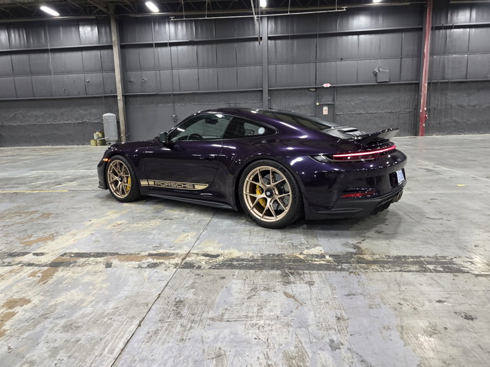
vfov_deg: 58.9
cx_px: 245
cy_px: 184
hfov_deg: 73.9
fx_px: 326
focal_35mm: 23
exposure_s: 1/120
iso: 400
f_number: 1.7
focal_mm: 6.3
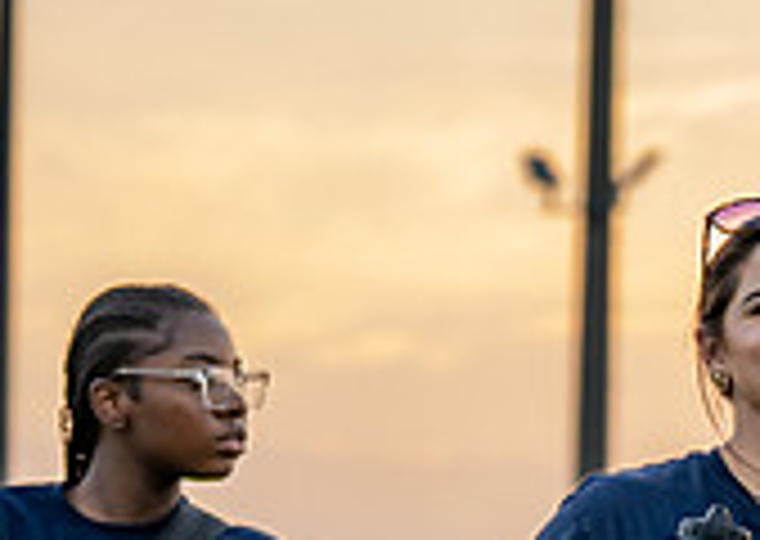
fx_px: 6807
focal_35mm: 316
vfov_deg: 4.5
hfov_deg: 6.3
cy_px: 678
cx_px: 1074
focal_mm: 70
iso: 640
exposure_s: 1/640
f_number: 2.8
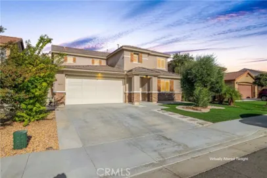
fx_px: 148
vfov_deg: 61.8
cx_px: 134
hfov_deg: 84.0
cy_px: 89
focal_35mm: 20
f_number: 8
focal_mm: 20
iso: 100
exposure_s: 1/3200
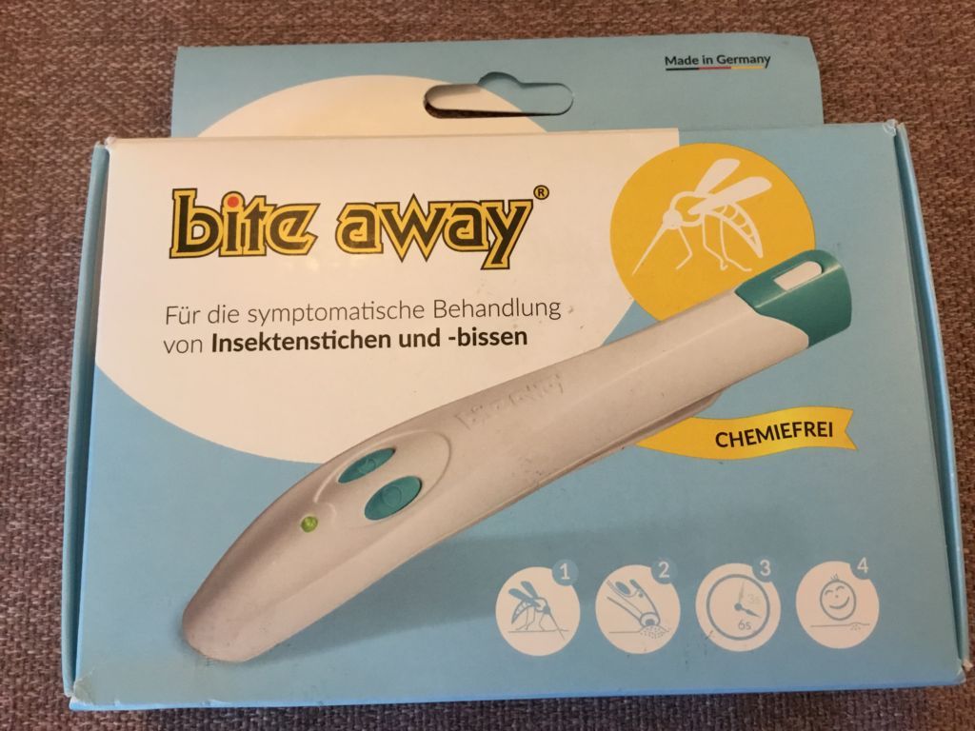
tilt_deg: -84.4
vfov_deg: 45.4
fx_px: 873
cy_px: 366
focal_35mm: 31
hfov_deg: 58.4
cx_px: 488
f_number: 2.4
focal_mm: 3.3
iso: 125
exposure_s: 1/33
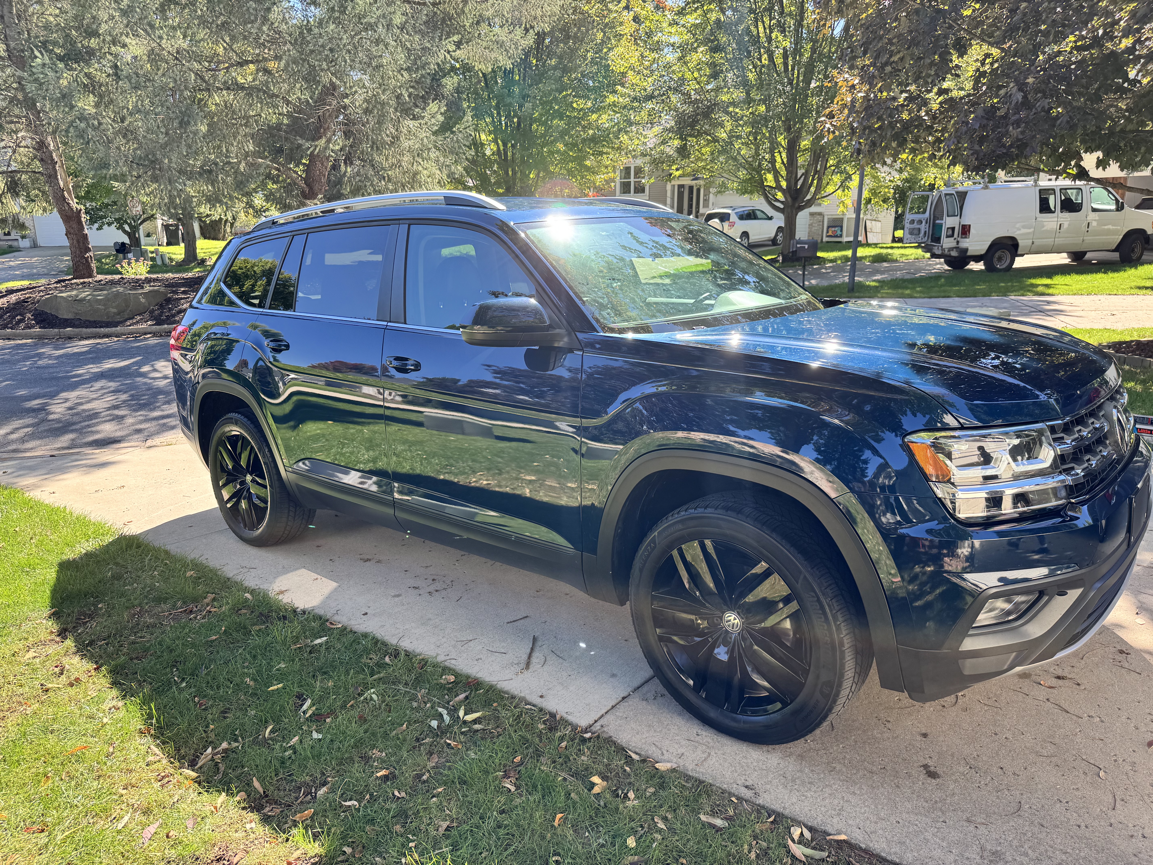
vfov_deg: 56.8
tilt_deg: -15.7
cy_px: 432
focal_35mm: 24
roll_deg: +0.6
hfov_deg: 71.6
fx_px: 799
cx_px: 576
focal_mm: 6.76
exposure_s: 1/460
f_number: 1.78
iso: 80
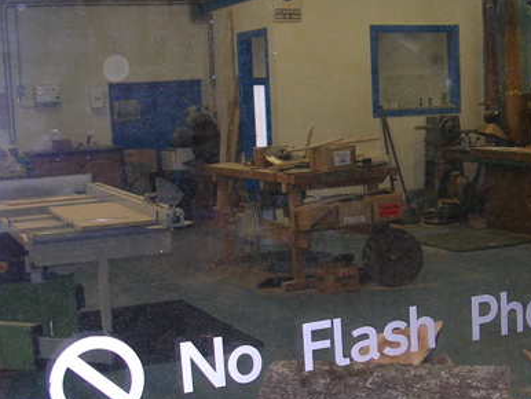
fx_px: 967
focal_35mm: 63
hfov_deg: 30.1
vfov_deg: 23.3
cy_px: 239
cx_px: 415
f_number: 2.8
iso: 78
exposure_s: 1/60.1
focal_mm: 5.8
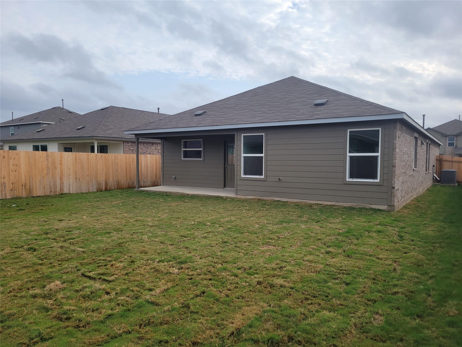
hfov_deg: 67.3
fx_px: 347
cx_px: 231
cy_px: 174
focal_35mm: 26
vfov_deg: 53.1
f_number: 1.8
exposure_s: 1/1391
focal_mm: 5.4
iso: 40
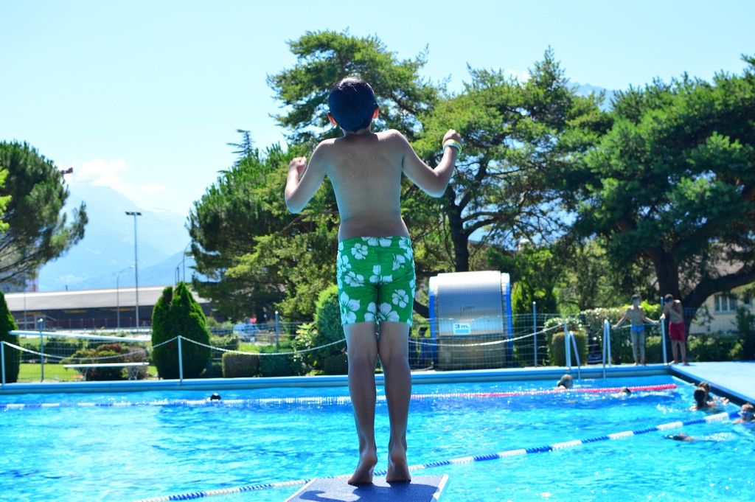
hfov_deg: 37.9
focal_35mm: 52
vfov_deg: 25.7
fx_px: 1100
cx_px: 378
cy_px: 251
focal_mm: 35
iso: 100
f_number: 4.5
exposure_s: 1/500
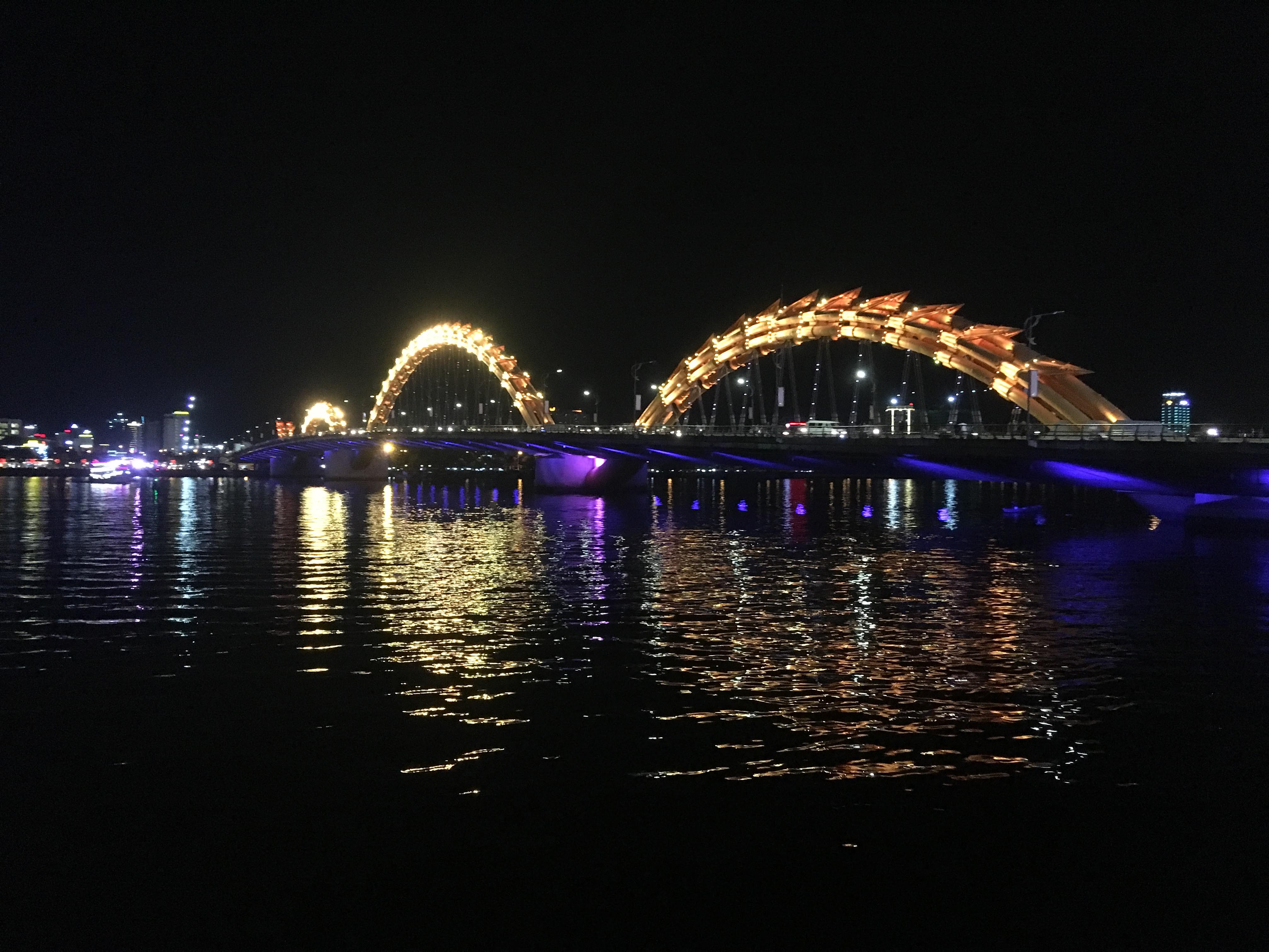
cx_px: 634
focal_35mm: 29
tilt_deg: +0.0
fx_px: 1063
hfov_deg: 61.7
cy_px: 476
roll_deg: -1.3
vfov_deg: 48.2
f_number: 2.2
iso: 320
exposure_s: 1/17
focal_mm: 4.15
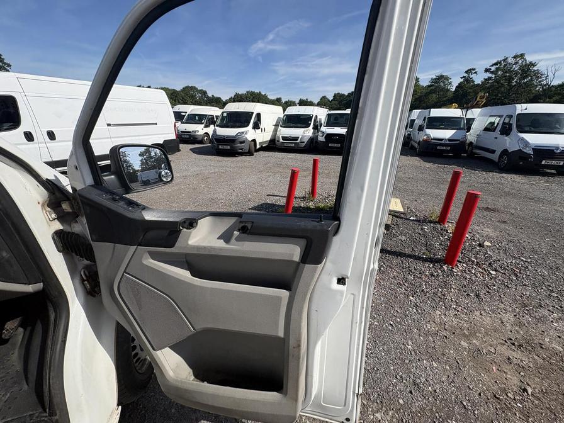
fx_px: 228
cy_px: 212
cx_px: 282
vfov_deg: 85.7
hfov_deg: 102.1
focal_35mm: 14
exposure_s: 1/2208
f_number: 2.2
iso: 50
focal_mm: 2.22
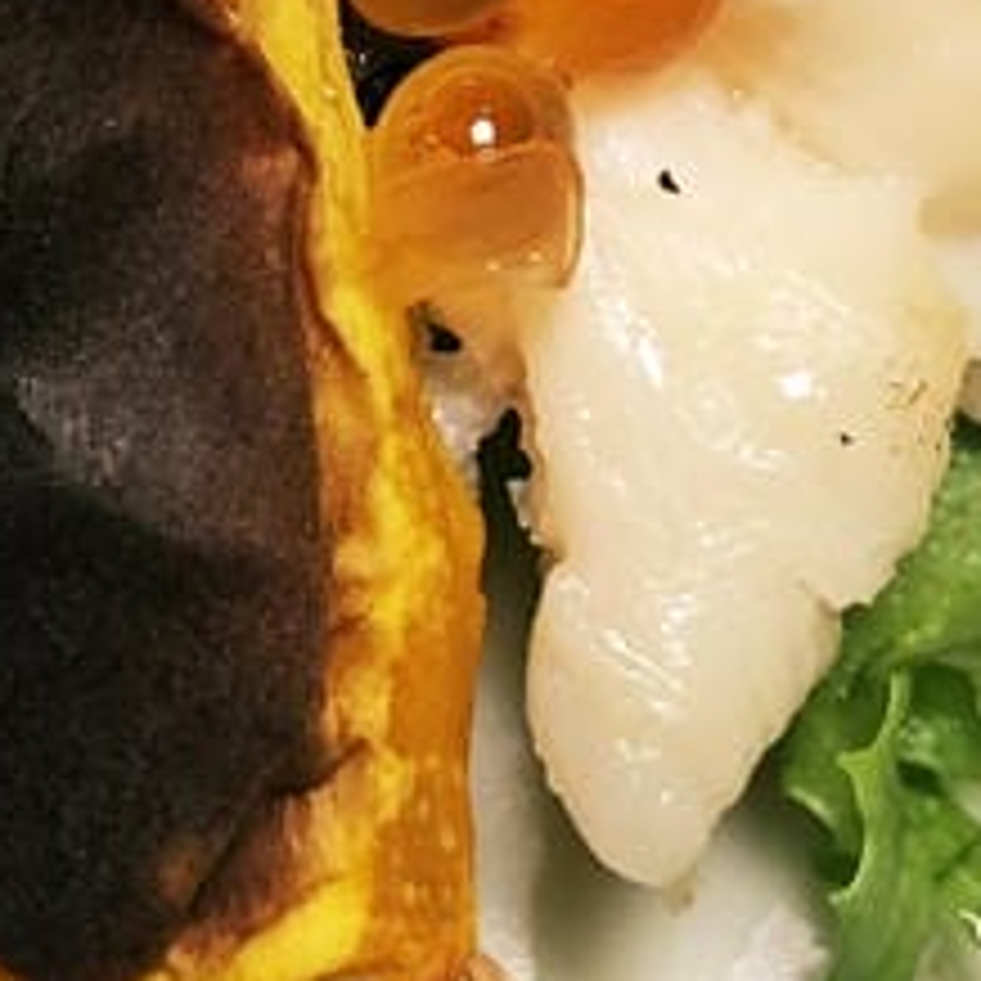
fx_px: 4521
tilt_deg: -64.9
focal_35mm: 141
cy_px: 27
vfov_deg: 12.3
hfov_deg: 12.2
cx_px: -58
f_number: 1.8
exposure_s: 1/15
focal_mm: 3.99
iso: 50
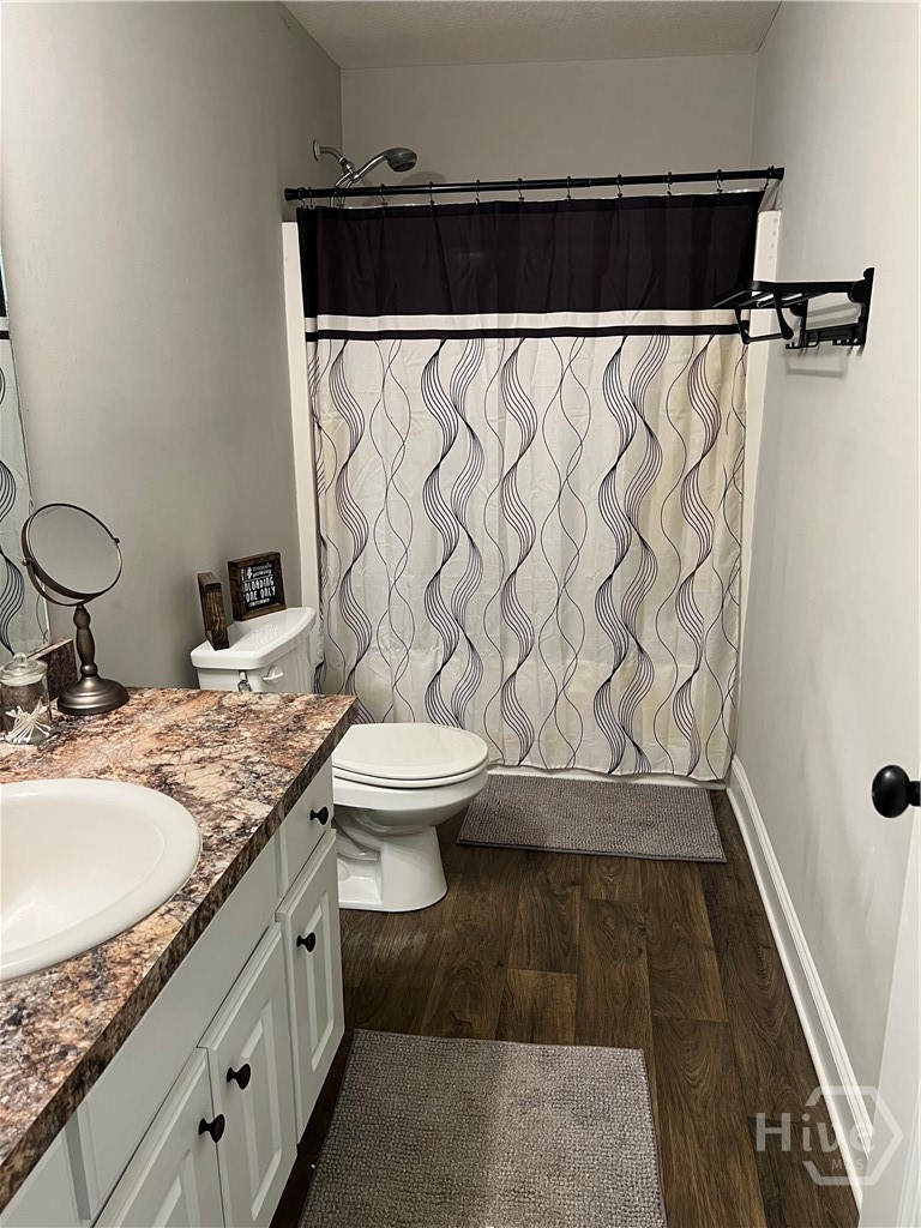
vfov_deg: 67.3
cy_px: 614
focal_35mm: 26
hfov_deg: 53.1
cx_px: 460
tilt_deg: -14.4
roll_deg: +0.0
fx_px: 922
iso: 160
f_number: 1.5
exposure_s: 1/60
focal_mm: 5.7
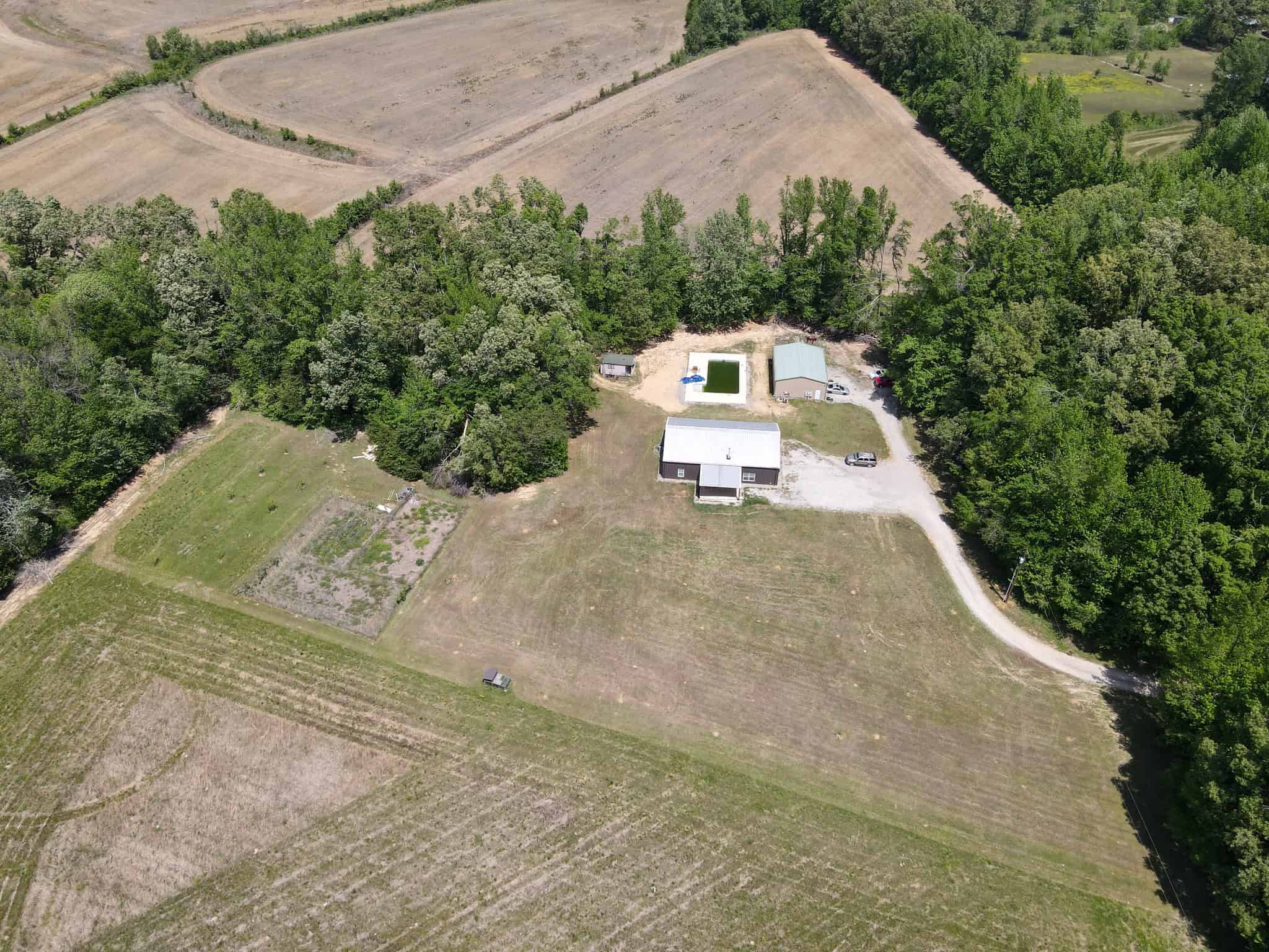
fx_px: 880
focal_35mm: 24
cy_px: 476
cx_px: 634
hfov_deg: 71.6
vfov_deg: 56.8
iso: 100
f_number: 2.8
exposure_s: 1/40
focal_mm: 4.5
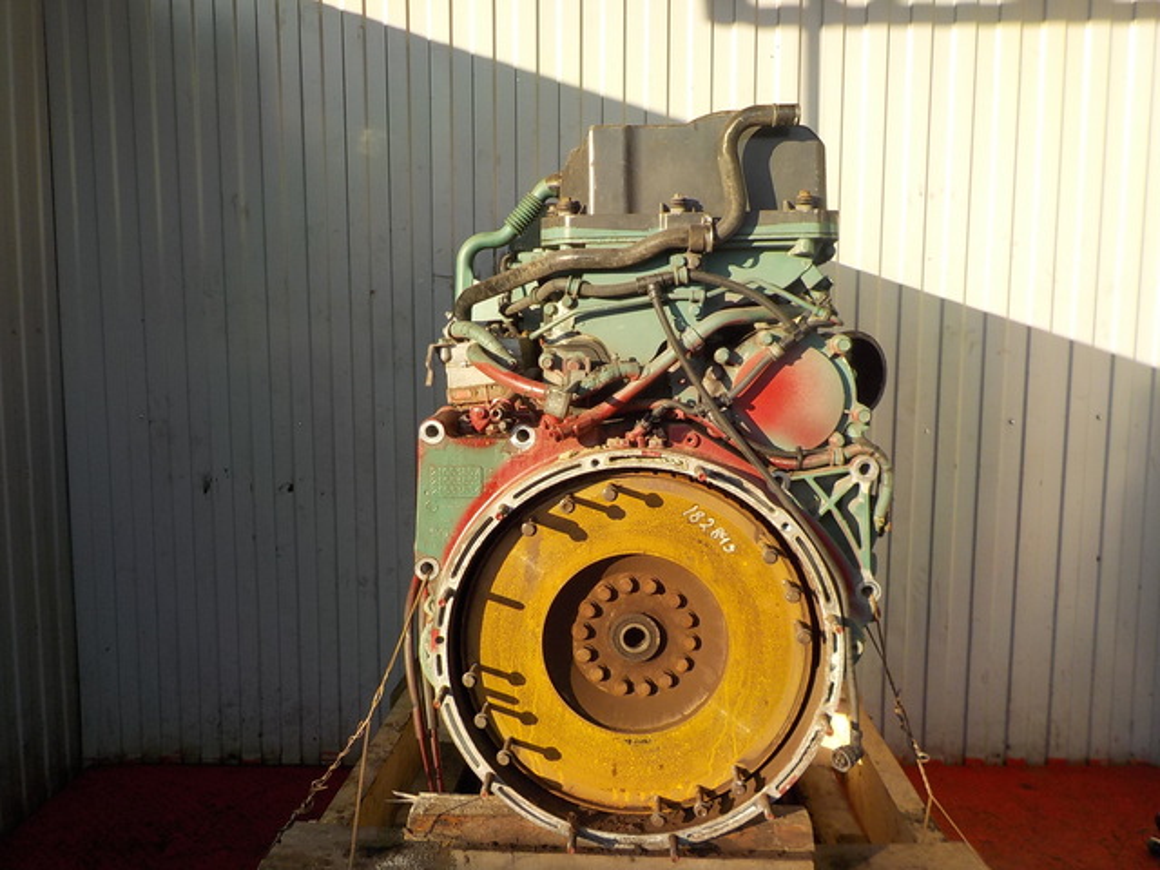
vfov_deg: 46.8
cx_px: 580
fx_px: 1005
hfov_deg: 60.0
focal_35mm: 30
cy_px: 435
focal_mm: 4.1
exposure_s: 1/400
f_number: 3.3
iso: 125
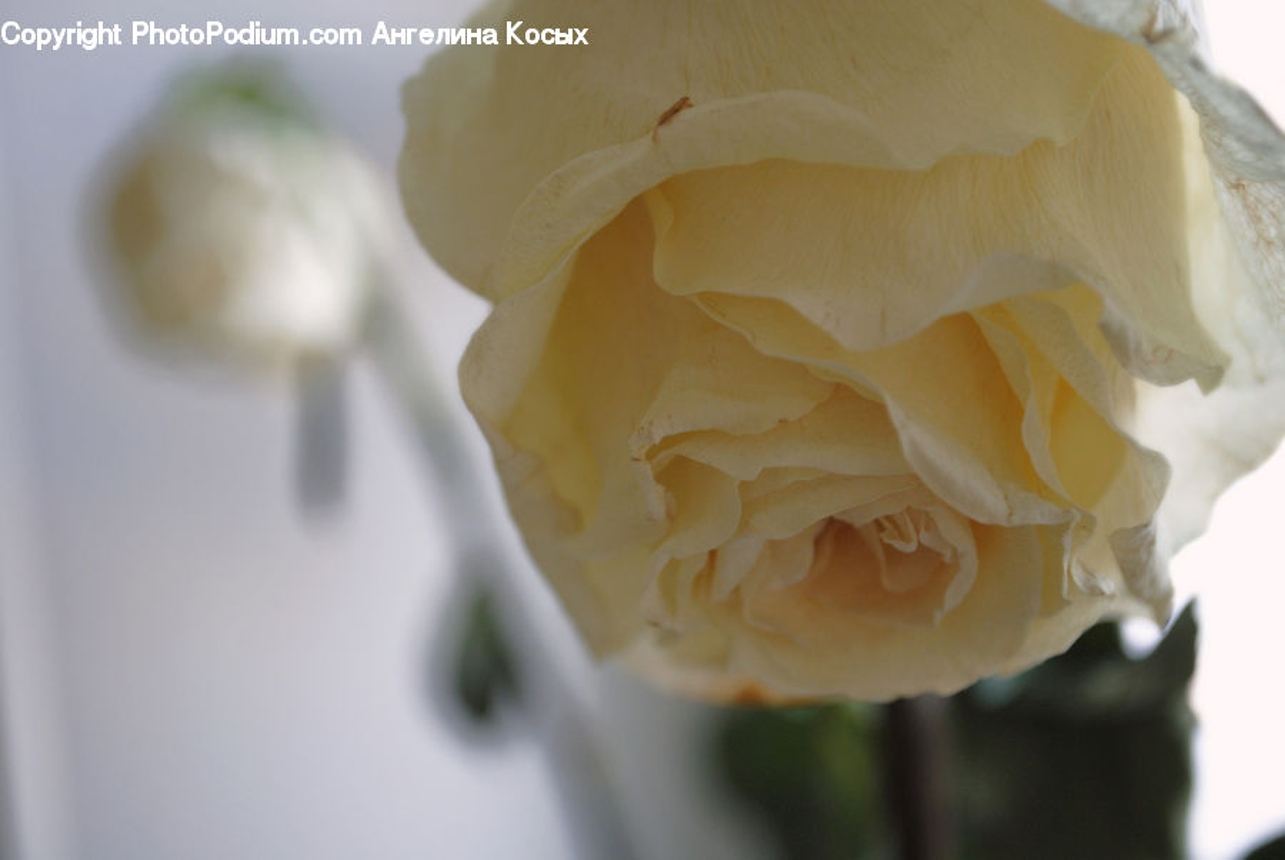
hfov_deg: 30.5
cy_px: 430
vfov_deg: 20.7
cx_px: 642
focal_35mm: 66
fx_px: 2358
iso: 360
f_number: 5.3
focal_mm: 44
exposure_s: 1/125
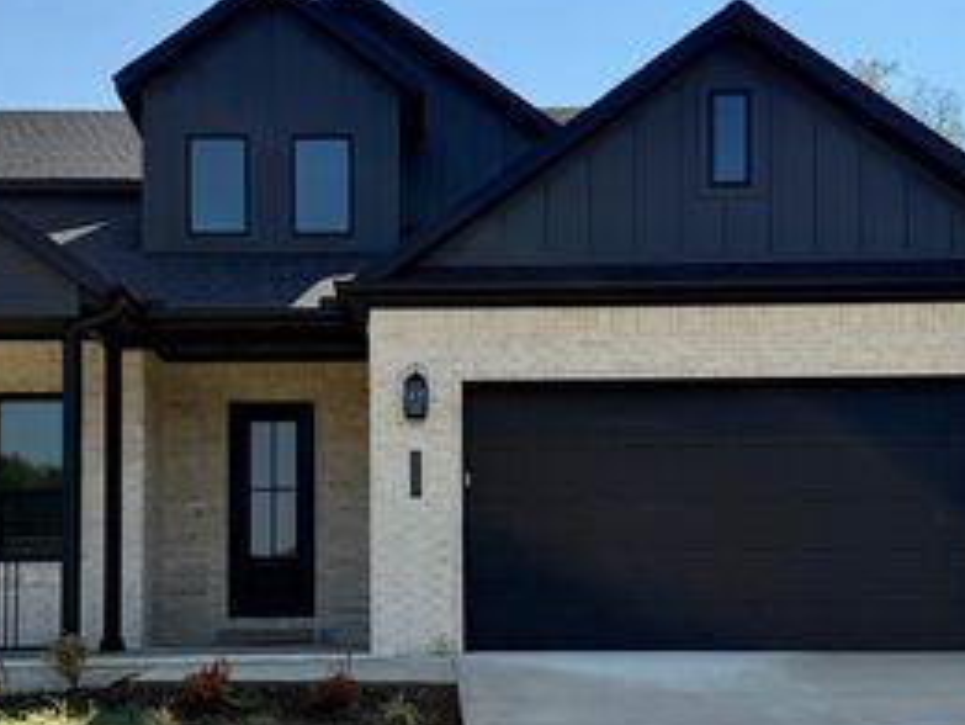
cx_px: 396
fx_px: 1283
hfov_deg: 41.1
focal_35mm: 46
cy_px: 435
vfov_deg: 31.5
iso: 80
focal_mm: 6.76
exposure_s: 1/5714
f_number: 1.78
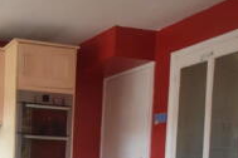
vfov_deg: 23.3
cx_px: -40
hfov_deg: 32.3
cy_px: 200
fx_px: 344
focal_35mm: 52
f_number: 4
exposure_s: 1/60
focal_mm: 10
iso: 800
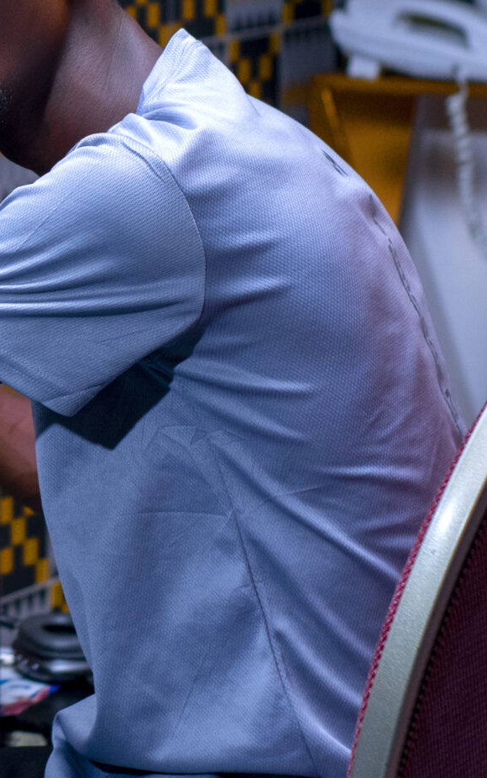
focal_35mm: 211
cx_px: -314
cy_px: 93
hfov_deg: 6.1
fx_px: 4477
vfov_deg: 9.9
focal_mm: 50
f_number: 4
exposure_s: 1/160
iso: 400
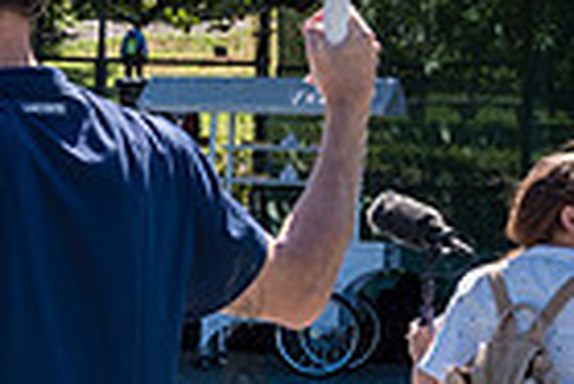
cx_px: -580
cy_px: 321
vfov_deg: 8.4
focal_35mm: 164
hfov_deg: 11.3
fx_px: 2618
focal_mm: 38
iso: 200
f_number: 8
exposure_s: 1/250
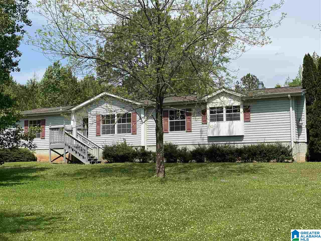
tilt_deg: +4.7
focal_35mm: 52
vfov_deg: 28.0
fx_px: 482
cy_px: 120
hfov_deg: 36.8
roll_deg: +0.1
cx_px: 160
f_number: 2
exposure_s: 1/1370
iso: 20
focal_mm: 6
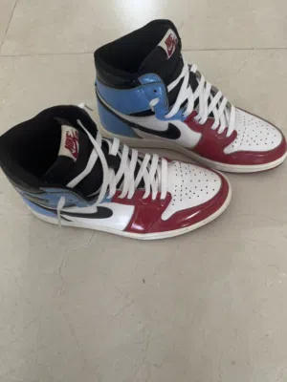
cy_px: 191
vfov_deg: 71.6
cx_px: 144
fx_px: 265
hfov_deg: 56.8
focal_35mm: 24
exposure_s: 1/60
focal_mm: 6.76
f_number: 1.78
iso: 500
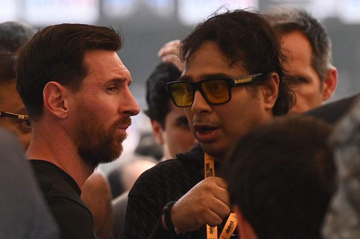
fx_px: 1449
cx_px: 180
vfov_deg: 9.4
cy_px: 120
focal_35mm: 145
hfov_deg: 14.2
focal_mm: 145
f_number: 4
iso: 1000
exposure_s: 1/2000
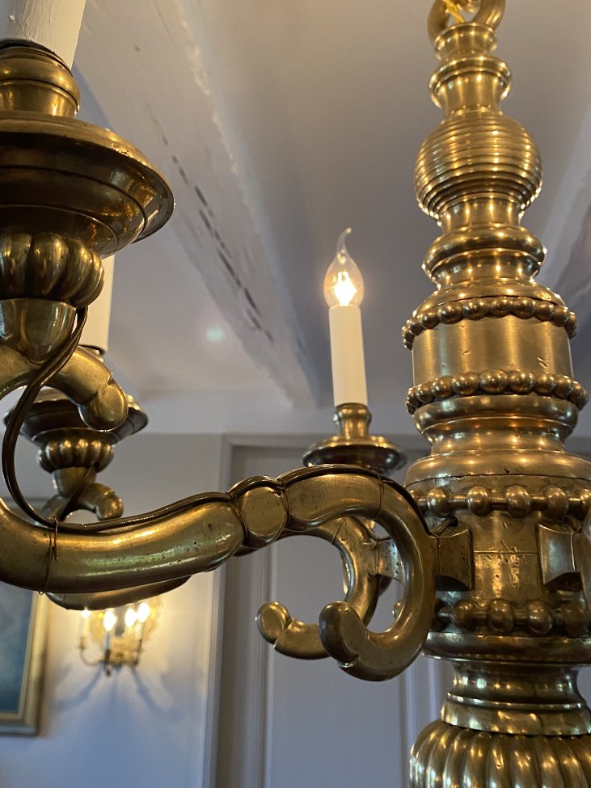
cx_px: 272
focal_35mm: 32
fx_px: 729
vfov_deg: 56.5
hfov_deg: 44.1
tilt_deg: +22.8
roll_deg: -1.3
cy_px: 322
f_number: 1.8
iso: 250
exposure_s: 1/50
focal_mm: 4.25
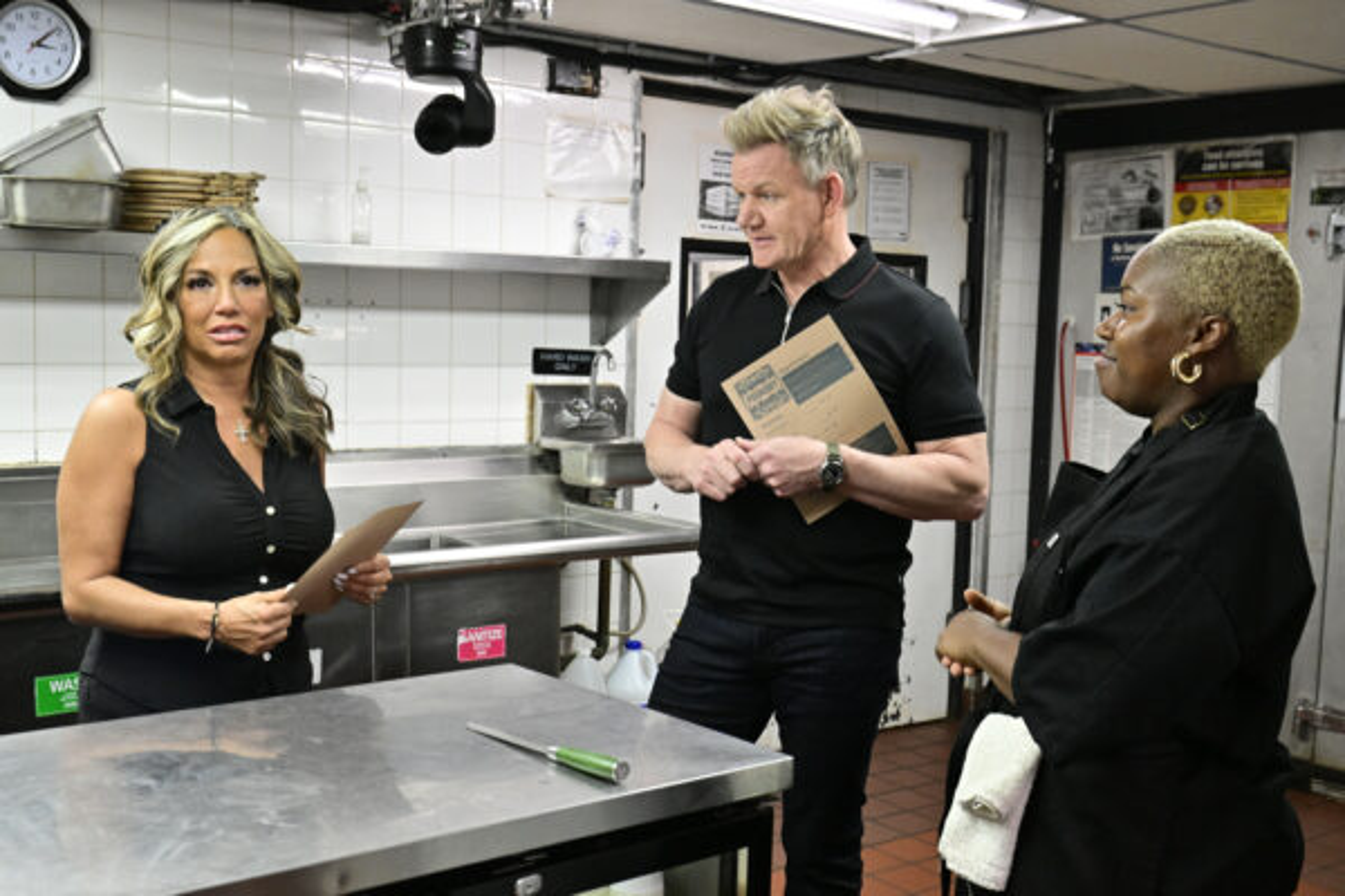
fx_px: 1532
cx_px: 672
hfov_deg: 47.4
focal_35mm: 41
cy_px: 448
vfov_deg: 32.6
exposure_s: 1/200
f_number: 7.1
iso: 5000
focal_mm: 41
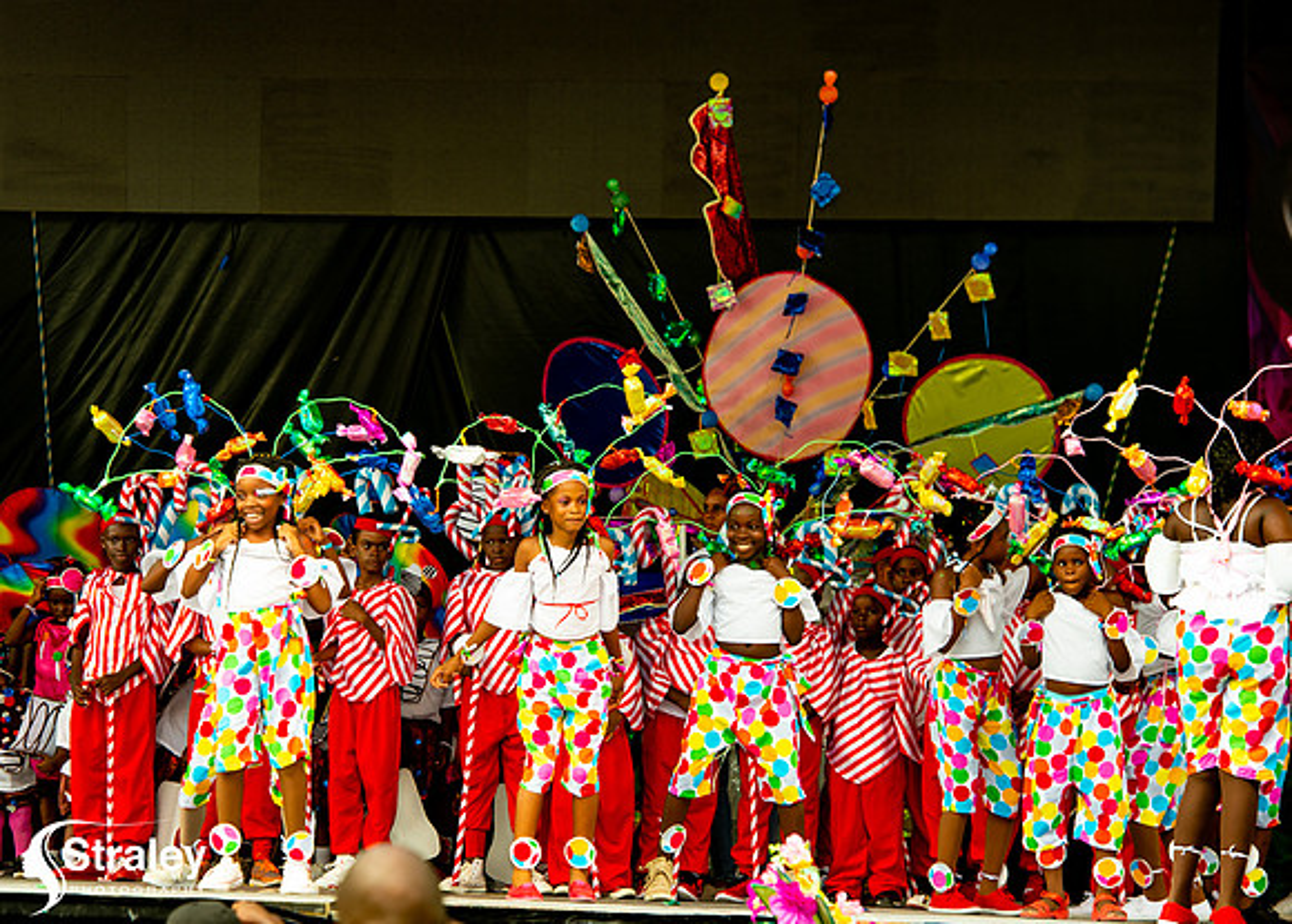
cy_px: 535
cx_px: 487
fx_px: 6478
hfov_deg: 11.4
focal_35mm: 176
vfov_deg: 8.2
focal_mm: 145
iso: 160
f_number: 5.6
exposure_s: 1/200
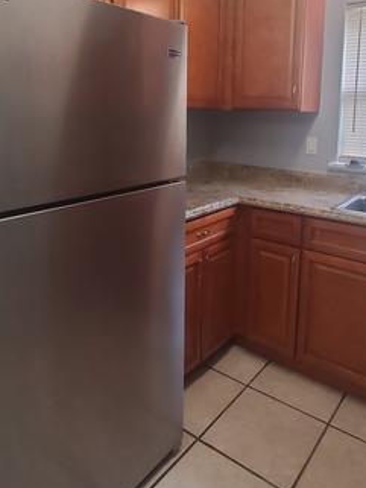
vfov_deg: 63.6
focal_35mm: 27
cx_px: 208
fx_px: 380
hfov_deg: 51.2
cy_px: 162
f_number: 2.2
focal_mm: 1.8
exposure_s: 1/59
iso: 160
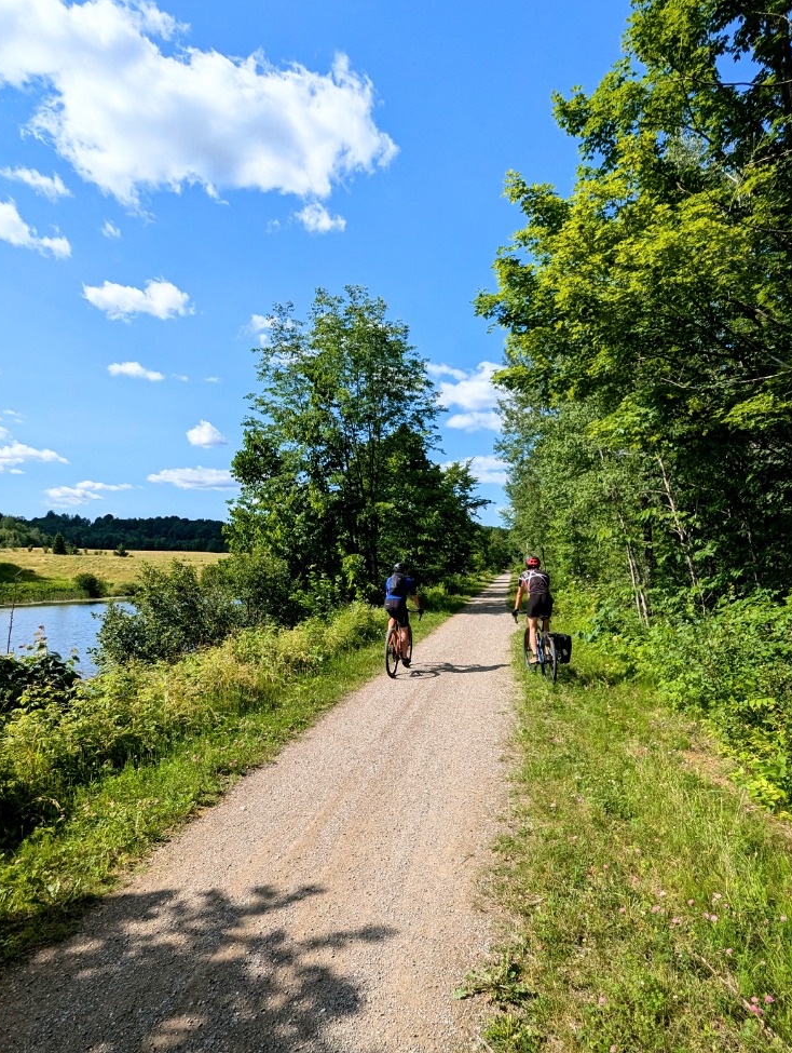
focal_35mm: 21
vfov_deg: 78.8
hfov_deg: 63.4
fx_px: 639
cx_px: 438
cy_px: 569
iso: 49
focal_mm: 2.35
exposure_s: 1/2119
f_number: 2.2
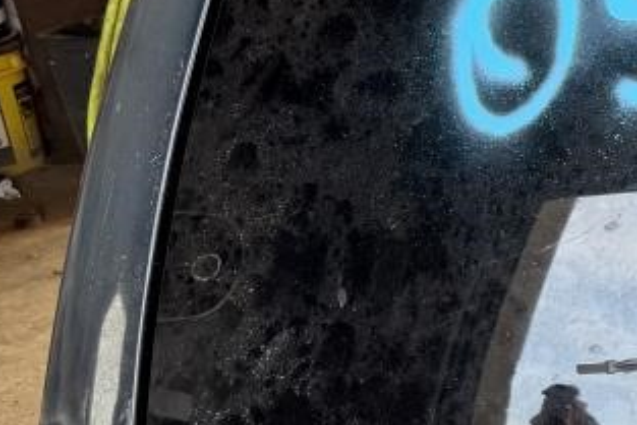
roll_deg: +0.4
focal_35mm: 102
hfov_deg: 16.0
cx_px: 1239
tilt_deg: -25.9
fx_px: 1806
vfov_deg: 13.2
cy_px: 441
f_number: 1.78
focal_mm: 6.76
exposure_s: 1/120
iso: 80
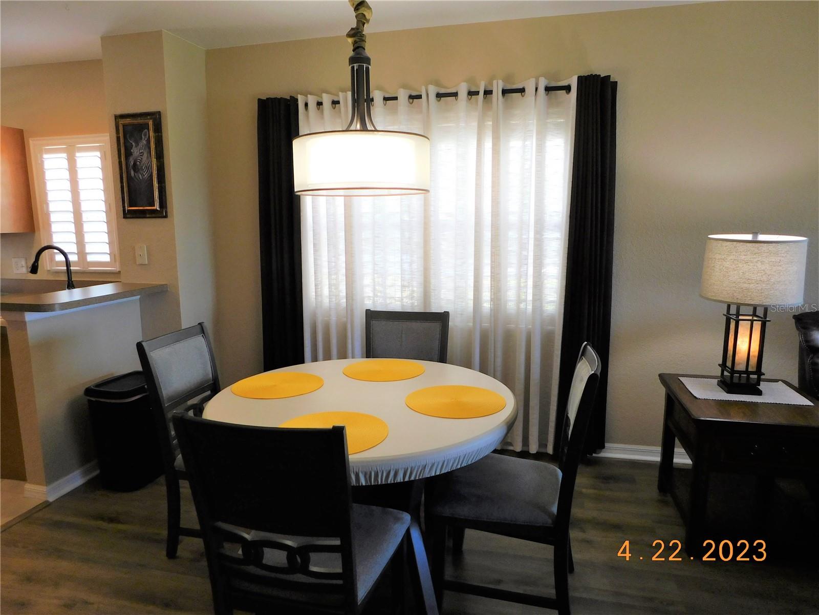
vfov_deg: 58.9
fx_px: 544
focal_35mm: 23
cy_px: 308
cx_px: 410
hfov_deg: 73.9
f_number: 3
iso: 125
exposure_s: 1/60
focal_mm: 4
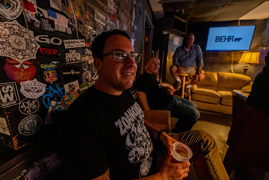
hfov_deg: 104.2
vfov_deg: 81.2
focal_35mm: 14
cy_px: 90
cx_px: 134
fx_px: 105
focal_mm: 14
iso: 3200
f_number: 2.8
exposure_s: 1/160
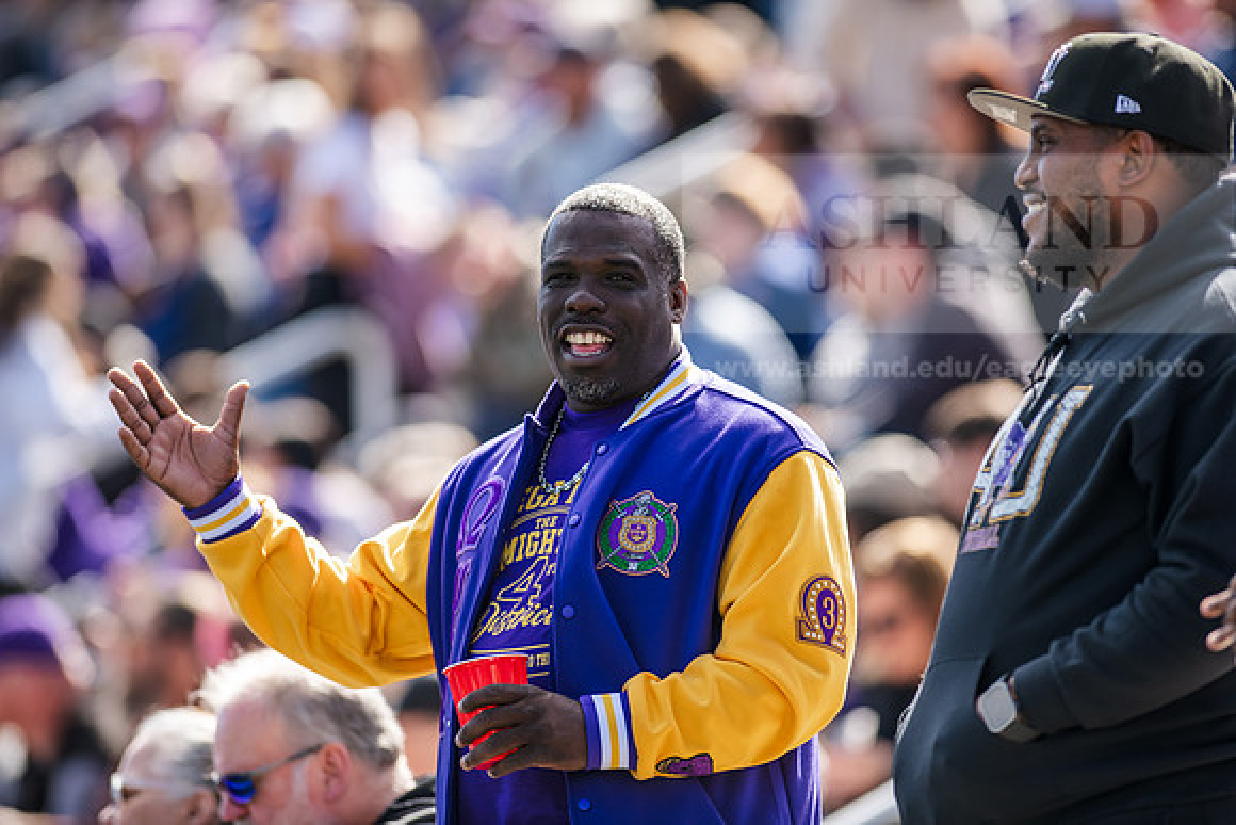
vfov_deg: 4.6
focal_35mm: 300
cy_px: 412
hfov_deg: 6.9
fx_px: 10302
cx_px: 618
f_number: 3.5
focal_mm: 300
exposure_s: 1/1250
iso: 250
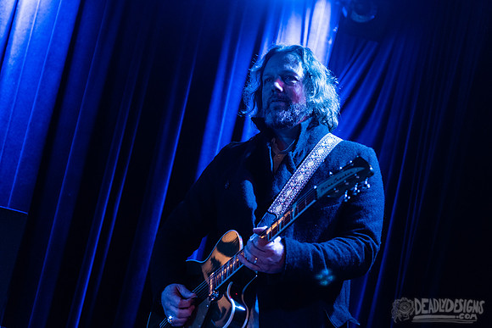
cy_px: 125
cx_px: 304
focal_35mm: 87
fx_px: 1185
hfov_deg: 23.4
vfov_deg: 15.8
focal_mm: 70
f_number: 3.2
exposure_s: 1/160
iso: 2000
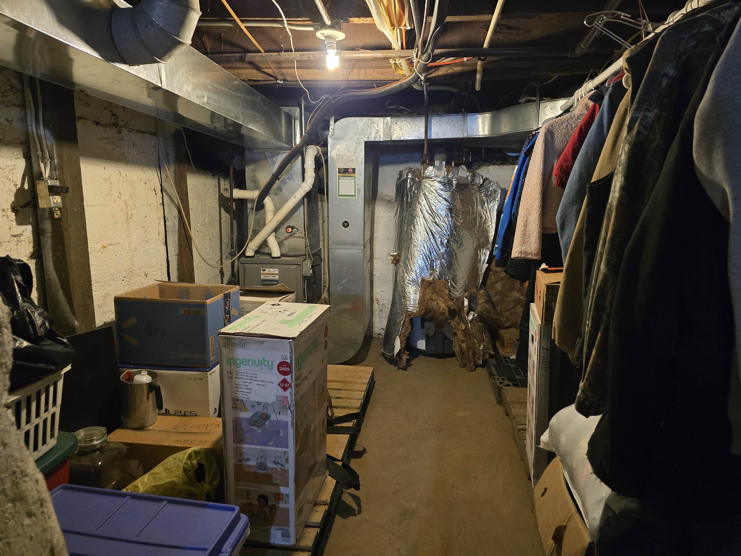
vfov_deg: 58.9
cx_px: 370
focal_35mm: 23
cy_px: 278
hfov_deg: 73.9
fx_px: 492
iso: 1000
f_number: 1.7
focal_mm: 6.3
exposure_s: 1/60
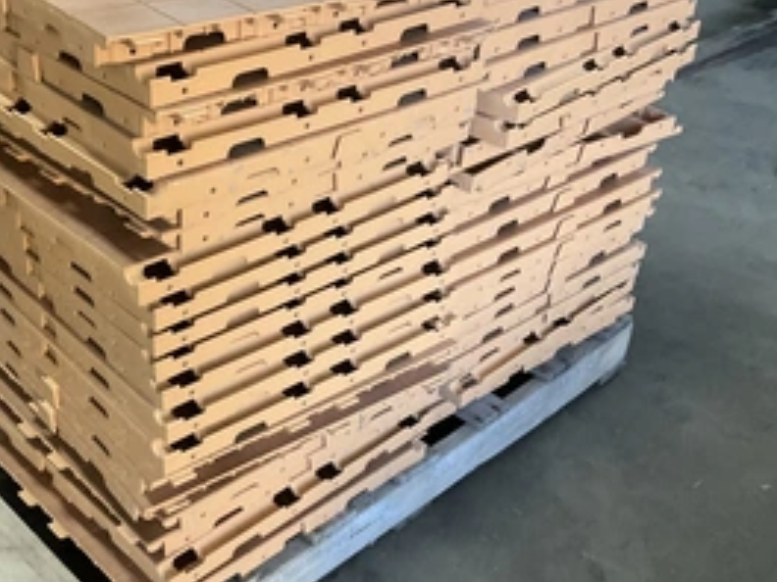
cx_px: 259
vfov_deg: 32.9
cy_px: 309
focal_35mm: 44
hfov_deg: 42.4
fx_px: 988
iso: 125
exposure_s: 1/60
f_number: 1.8
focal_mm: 3
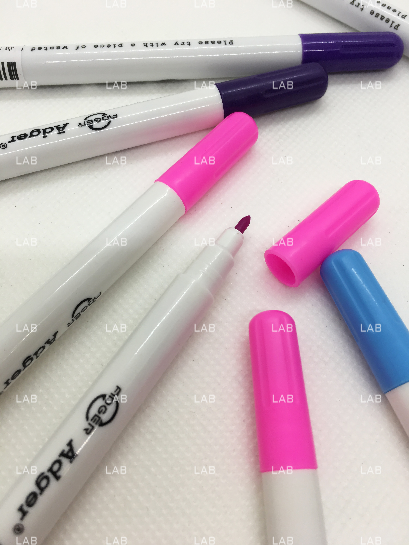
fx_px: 457
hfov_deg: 48.2
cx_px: 204
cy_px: 272
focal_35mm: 29
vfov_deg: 61.7
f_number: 2.2
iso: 32
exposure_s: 1/100
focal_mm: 4.15
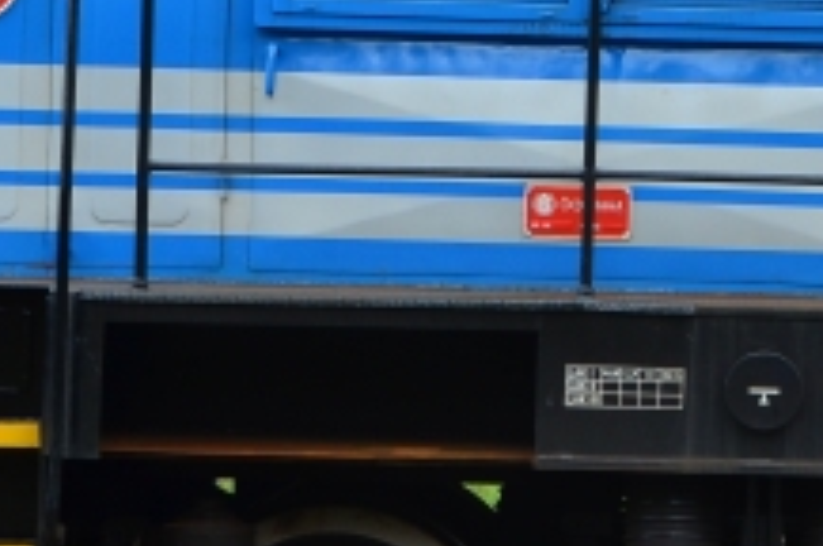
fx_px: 6323
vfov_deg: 4.9
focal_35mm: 277
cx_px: 872
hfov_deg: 7.4
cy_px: 91
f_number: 8
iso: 200
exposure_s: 1/100
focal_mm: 50
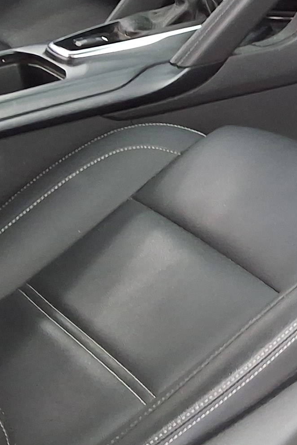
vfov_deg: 21.0
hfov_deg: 12.6
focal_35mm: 96
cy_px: 80
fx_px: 1188
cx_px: 583
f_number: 1.9
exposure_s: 1/40
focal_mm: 2.91
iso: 125
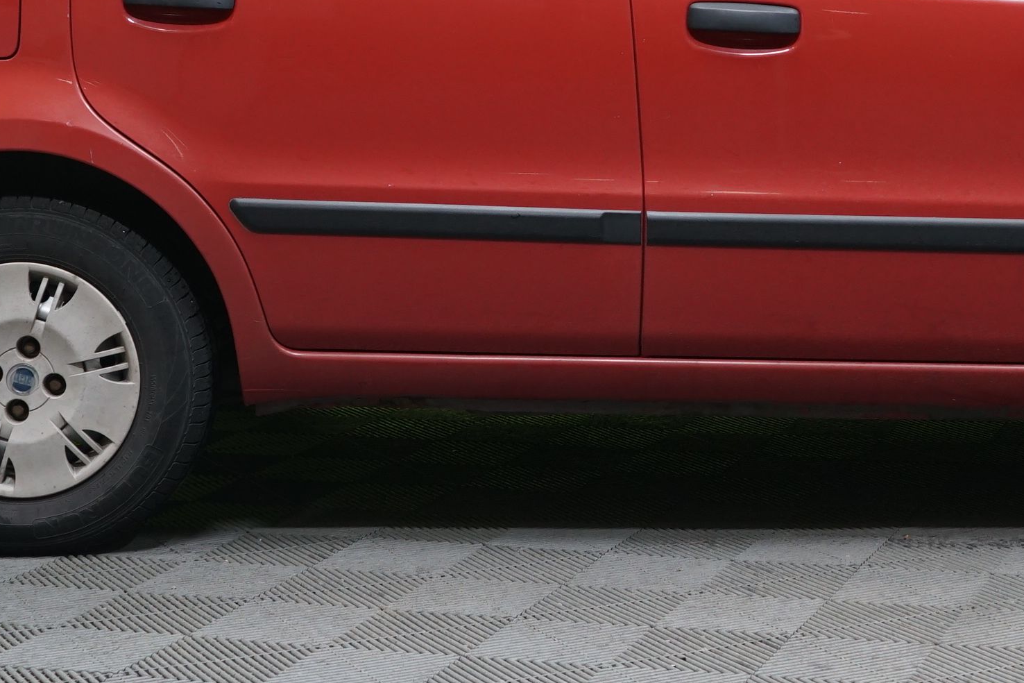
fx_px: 2730
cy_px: -6
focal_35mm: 96
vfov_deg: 14.0
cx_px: 833
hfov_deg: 21.0
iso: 640
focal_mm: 36
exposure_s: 1/20
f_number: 4.5
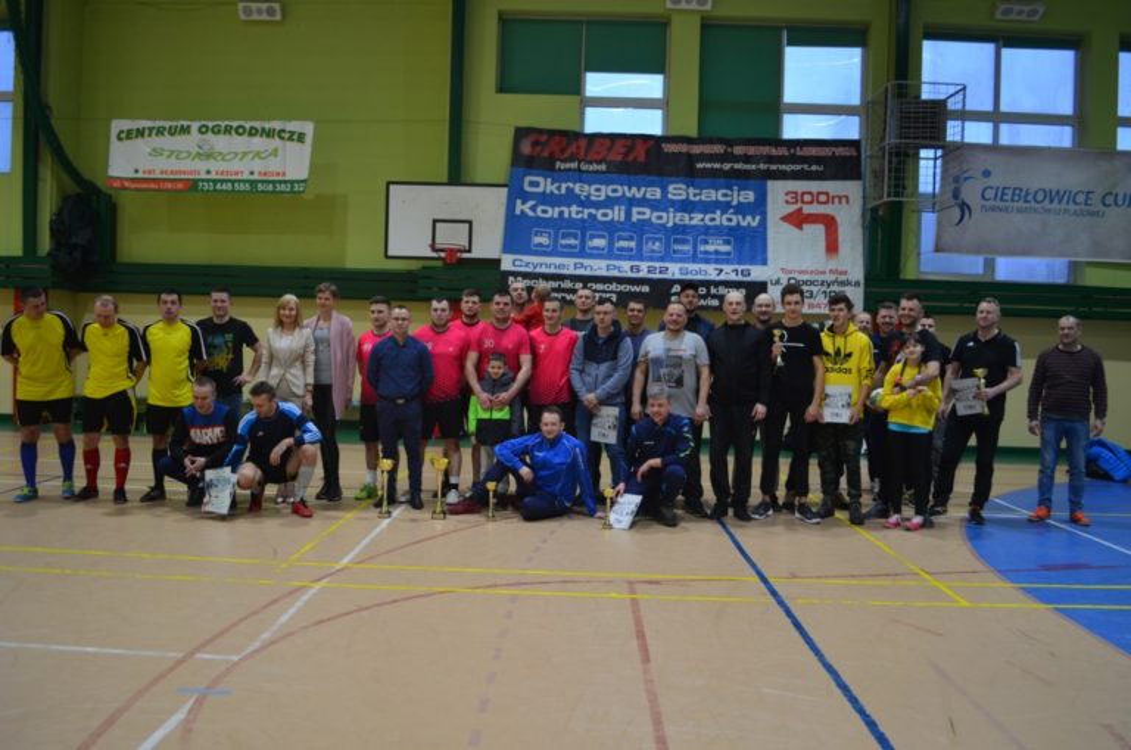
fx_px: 941
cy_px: 375
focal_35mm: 30
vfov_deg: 43.4
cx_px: 566
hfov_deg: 62.0
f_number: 4
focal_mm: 20
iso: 450
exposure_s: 1/60
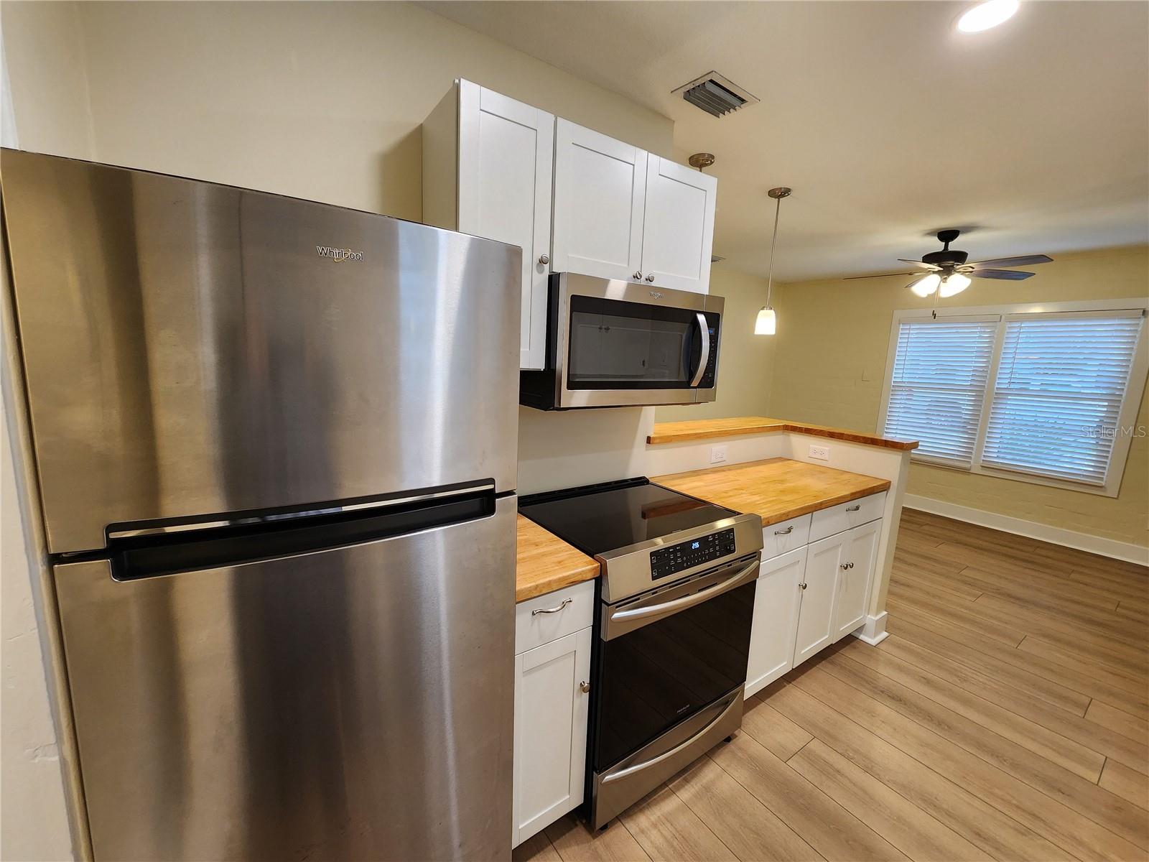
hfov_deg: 106.2
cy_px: 431
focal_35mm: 13
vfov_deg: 89.9
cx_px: 574
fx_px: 432
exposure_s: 1/60
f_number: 2.2
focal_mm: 2.2
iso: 200
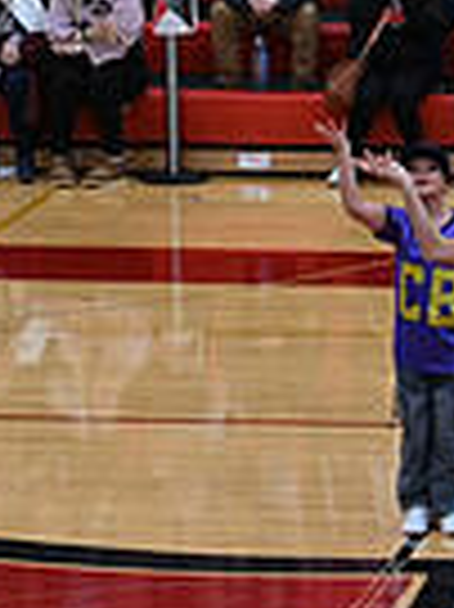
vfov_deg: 6.1
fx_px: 5727
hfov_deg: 4.4
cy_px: 426
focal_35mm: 327
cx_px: 1241
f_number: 4
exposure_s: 1/400
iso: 4000
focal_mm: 79
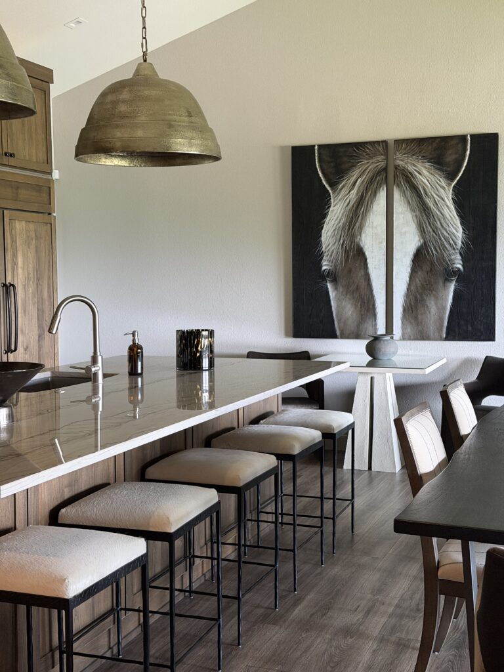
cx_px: 252
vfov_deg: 39.7
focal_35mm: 48
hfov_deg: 30.3
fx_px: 932
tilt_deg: -4.5
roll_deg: -0.3
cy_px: 336
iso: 640
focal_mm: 6.76
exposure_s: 1/30
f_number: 1.78
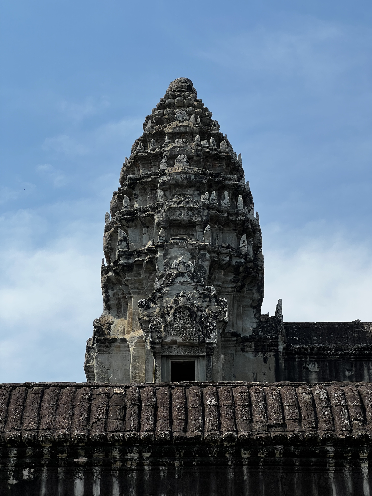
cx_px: 186
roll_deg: +0.3
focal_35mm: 77
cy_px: 248
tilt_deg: +25.2
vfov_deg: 25.3
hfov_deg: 19.1
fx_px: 1103
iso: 32
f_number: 2.8
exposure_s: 1/889
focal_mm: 9
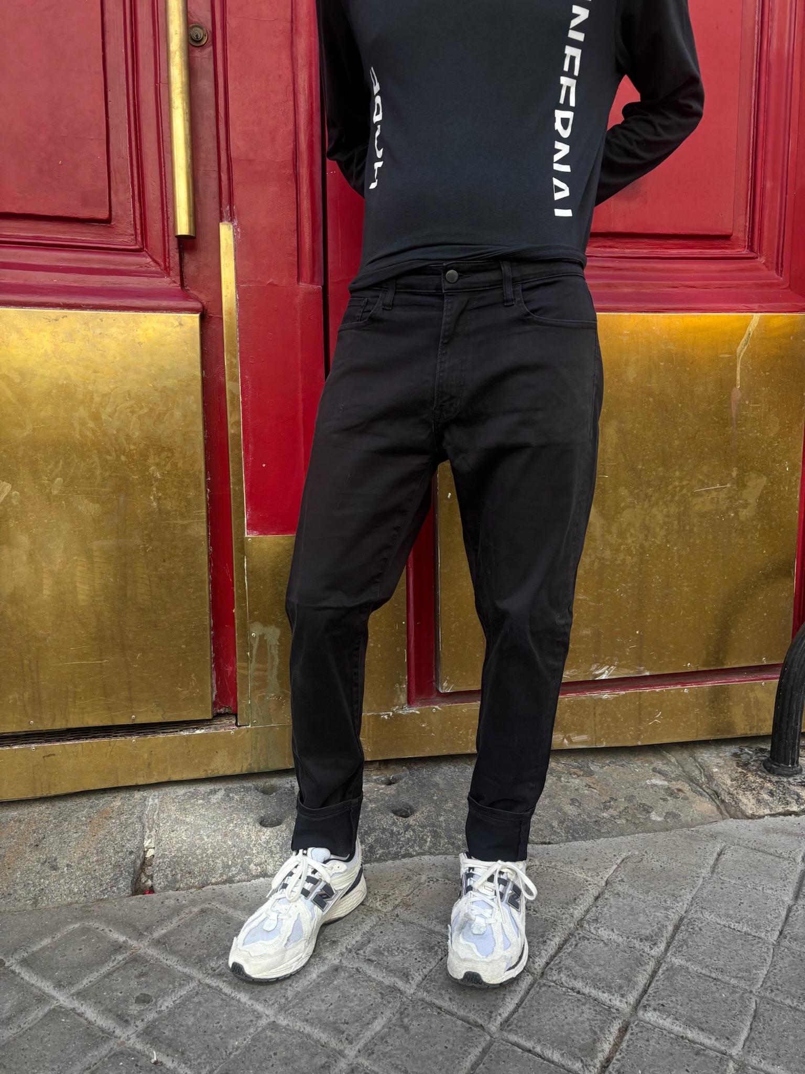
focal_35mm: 26
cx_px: 402
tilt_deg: -8.0
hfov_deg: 53.1
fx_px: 806
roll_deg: +0.3
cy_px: 537
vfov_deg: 67.3
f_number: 1.6
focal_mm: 5.96
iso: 50
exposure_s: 1/726
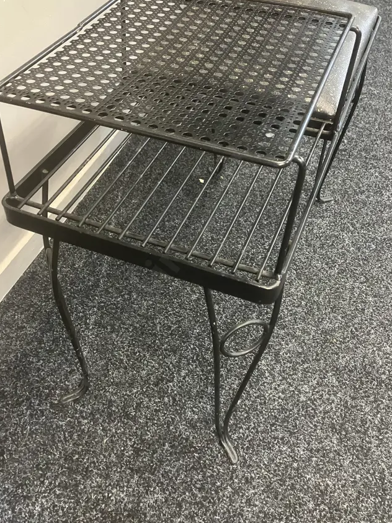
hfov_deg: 41.8
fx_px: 513
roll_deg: -2.0
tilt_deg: -44.0
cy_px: 246
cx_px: 183
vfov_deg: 53.9
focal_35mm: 34
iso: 400
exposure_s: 1/25
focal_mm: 3.99
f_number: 1.8
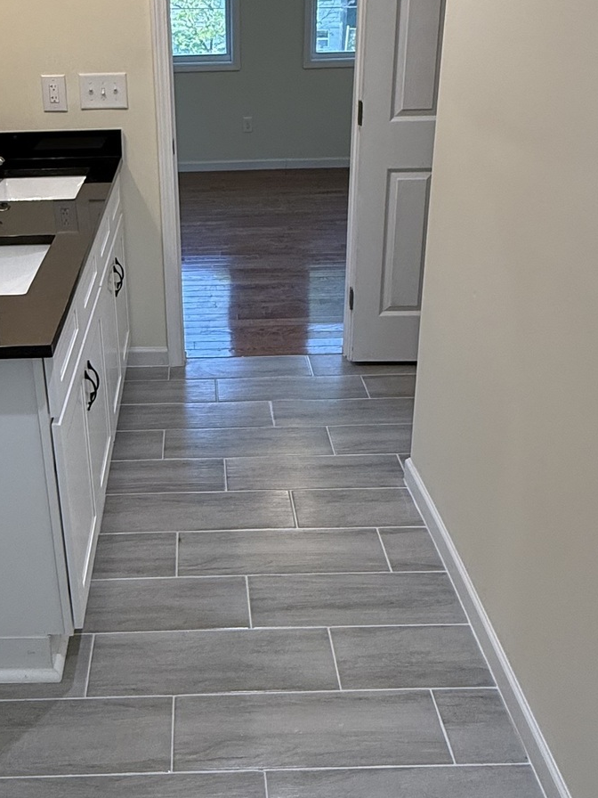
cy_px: 329
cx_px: 202
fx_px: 829
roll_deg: +1.3
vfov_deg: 51.1
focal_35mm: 36
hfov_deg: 39.2
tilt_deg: -23.2
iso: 200
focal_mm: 2.22
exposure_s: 1/120
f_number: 2.2
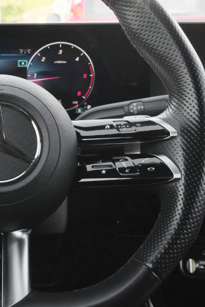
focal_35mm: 68
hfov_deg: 19.3
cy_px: 155
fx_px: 581
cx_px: -12
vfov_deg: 29.7
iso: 2000
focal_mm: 29.6
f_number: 9
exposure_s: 1/125
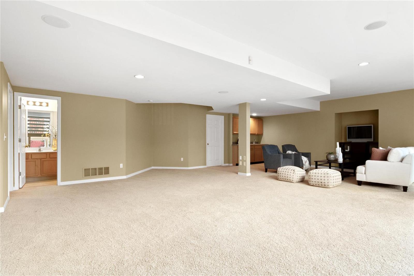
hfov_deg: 90.0
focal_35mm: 18
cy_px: 138
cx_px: 207
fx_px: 207
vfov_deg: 67.4
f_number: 8
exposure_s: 1/6
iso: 400
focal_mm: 9
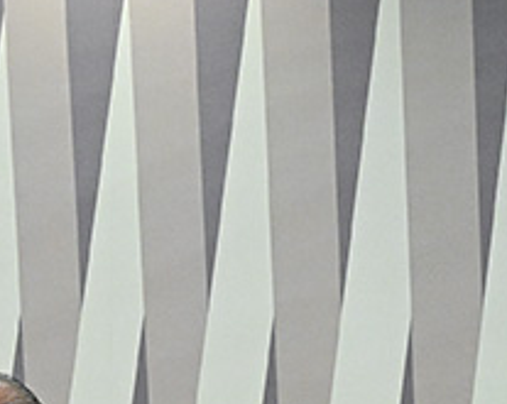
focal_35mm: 409
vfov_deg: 3.8
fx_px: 6128
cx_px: 108
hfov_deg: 4.7
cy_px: 568
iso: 4000
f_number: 4
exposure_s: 1/200
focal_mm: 70
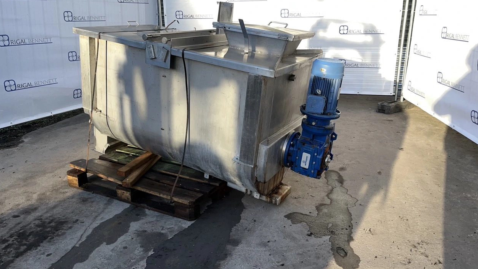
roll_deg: +0.5
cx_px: 237
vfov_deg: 40.1
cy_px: 112
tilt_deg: -11.6
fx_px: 368
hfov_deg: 66.1
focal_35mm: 29
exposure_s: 1/1036
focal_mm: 5.1
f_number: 1.6
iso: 64
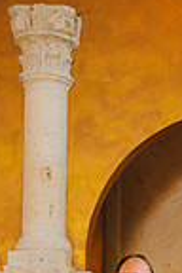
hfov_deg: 12.5
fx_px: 804
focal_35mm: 106
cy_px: 372
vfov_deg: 17.8
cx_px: 242
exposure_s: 1/320
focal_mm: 34
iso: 4000
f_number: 4
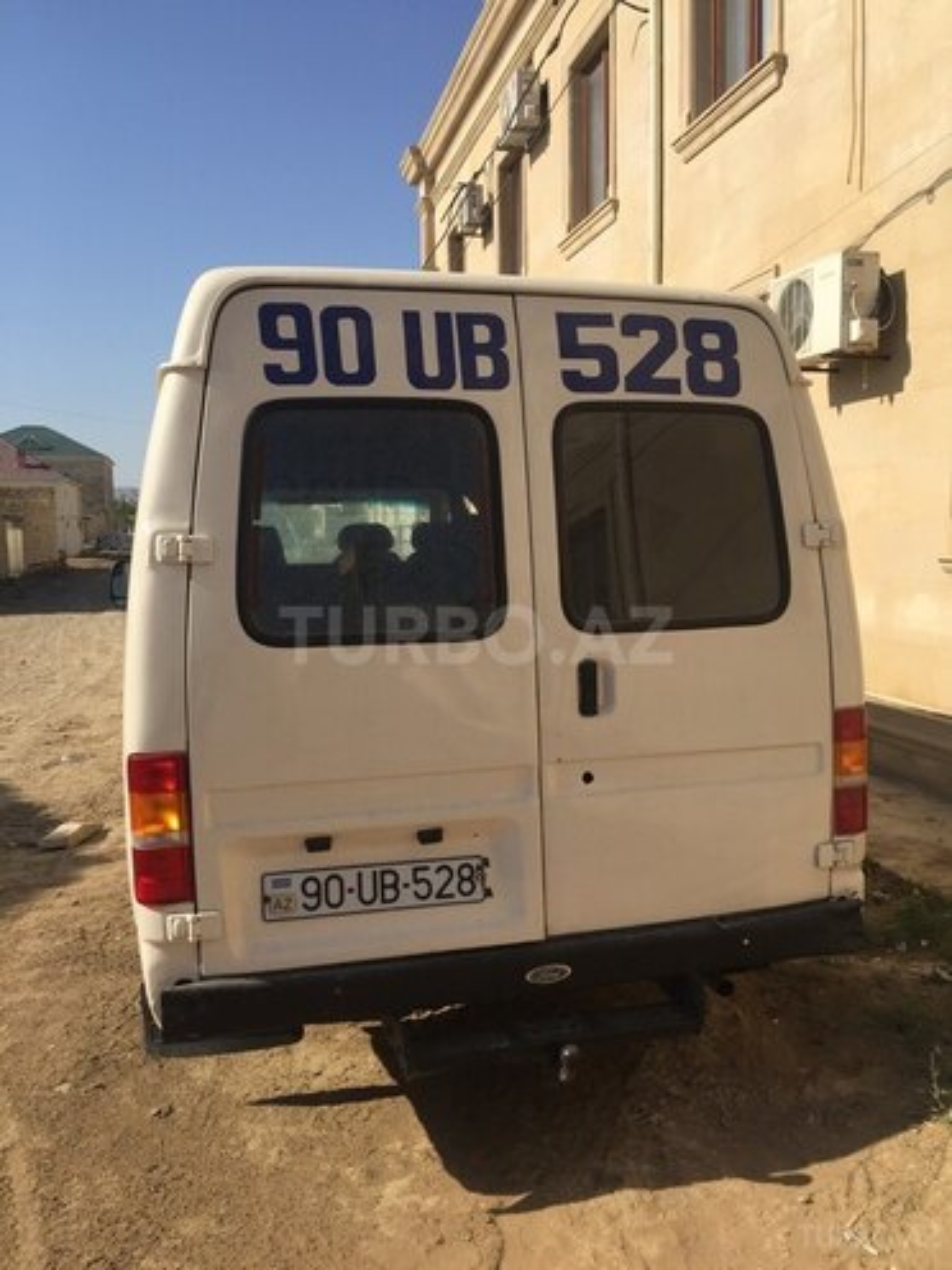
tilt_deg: -3.4
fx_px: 1063
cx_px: 476
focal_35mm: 29
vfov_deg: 61.7
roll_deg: +0.0
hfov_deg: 48.2
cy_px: 635
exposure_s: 1/2639
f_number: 2.2
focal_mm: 4.15
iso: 32
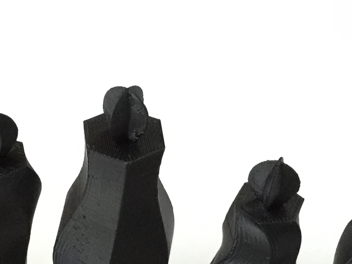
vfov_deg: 16.5
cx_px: 60
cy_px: 375
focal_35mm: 83
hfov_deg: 23.1
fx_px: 844
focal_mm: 4.15
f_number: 2.2
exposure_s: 1/10
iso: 125
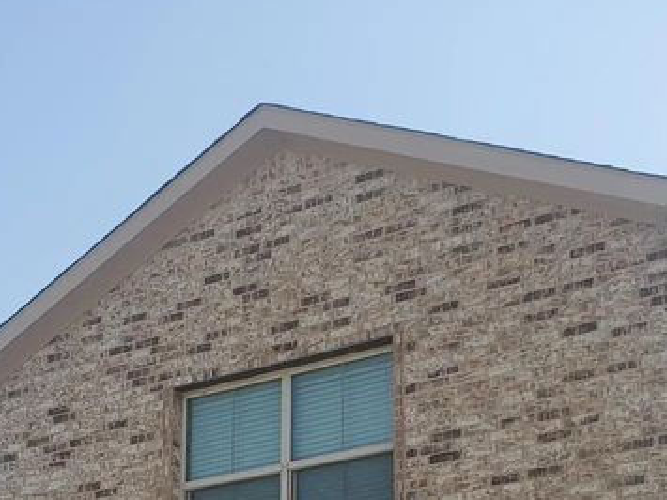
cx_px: 203
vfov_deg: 18.4
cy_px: 639
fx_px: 1445
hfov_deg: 25.8
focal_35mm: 75
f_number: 2.4
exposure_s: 1/1322
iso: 50
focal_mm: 4.3
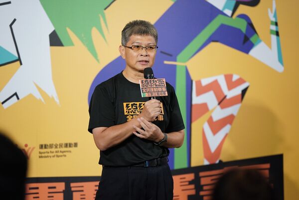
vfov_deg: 9.1
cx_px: 150
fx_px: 1246
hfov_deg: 13.7
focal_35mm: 150
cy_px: 100
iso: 4000
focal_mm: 150
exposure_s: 1/1250
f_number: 2.8
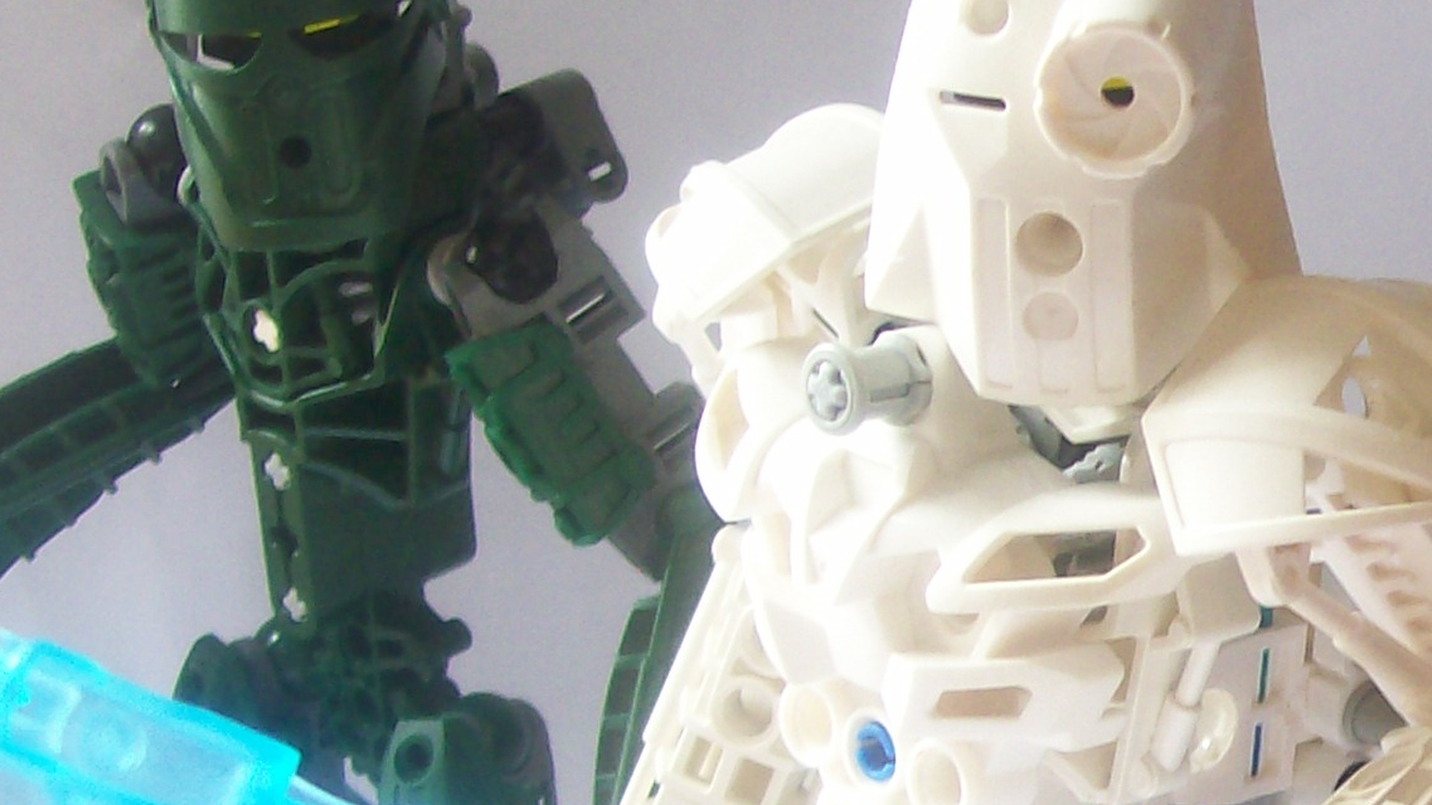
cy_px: 780
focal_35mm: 106
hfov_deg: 19.5
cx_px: 1495
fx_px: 4024
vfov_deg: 11.3
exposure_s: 1/37.6
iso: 80
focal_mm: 6
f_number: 2.7
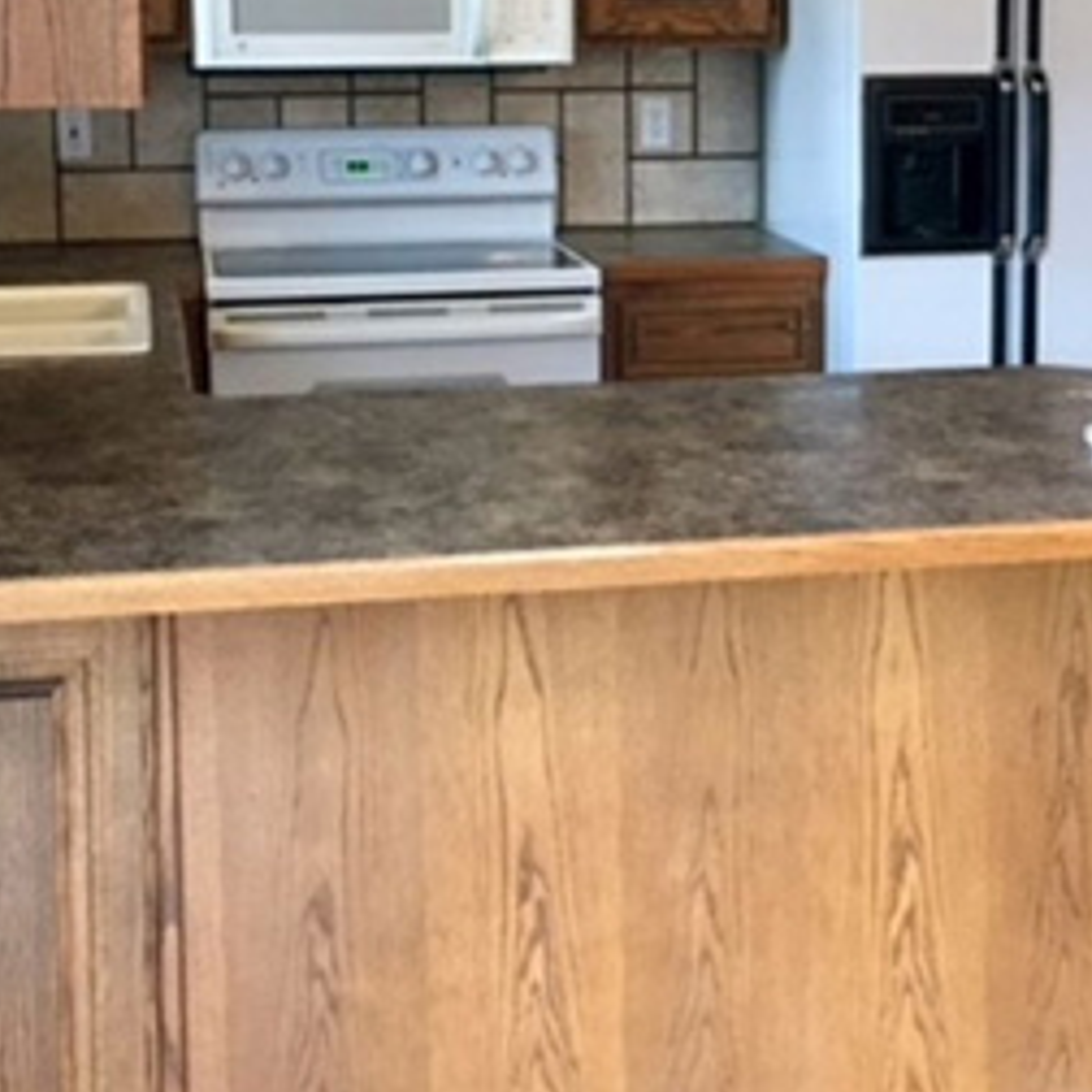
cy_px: 303
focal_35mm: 65
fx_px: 2320
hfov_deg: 26.4
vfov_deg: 26.2
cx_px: 715
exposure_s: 1/30
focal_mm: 4.15
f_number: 2.2
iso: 160
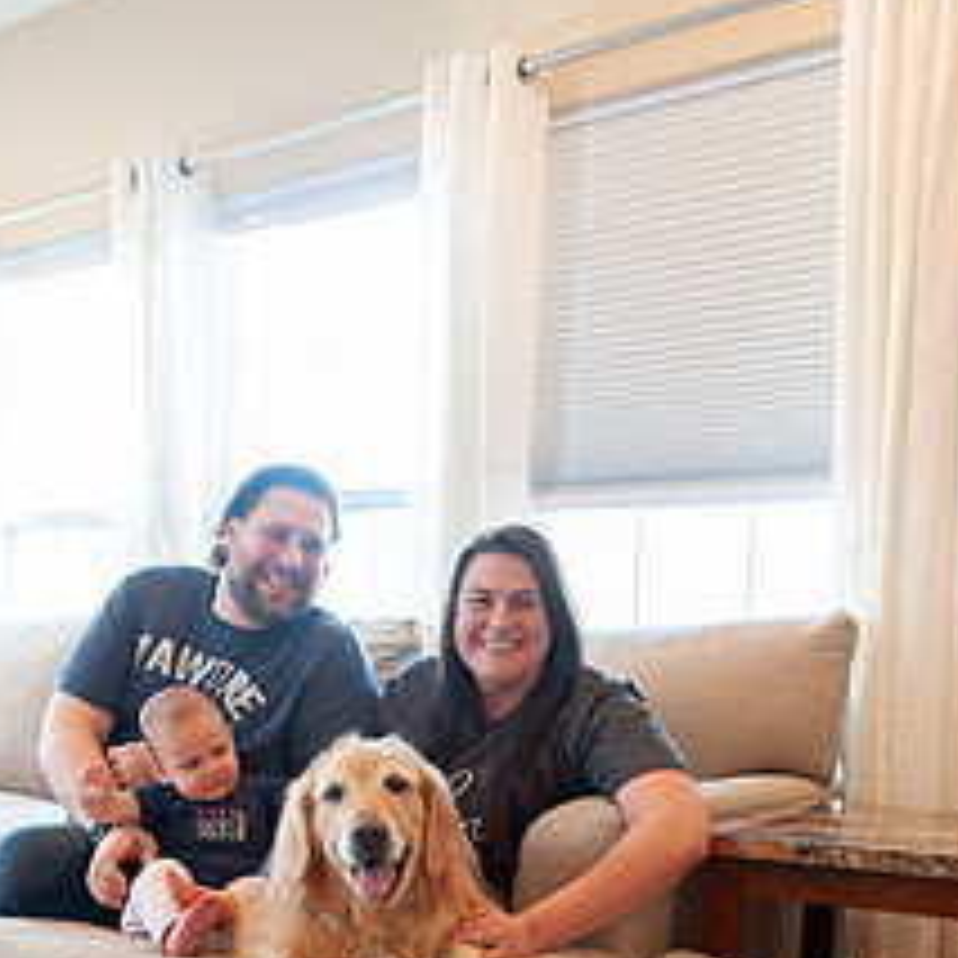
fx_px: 1346
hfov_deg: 38.8
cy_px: 846
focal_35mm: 43
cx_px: 331
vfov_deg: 36.9
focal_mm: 24
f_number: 2.8
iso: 1000
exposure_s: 1/125
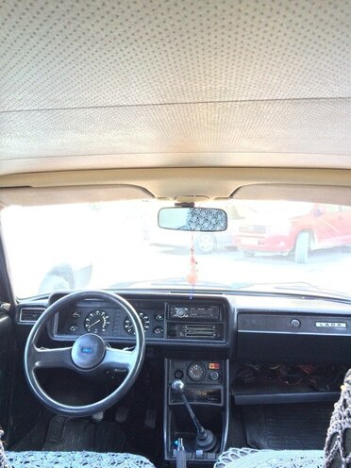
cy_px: 234
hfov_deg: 48.2
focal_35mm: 29
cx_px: 176
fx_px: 392
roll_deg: +1.7
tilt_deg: -8.0
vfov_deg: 61.7
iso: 320
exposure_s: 1/33
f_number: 2.2
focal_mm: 4.15
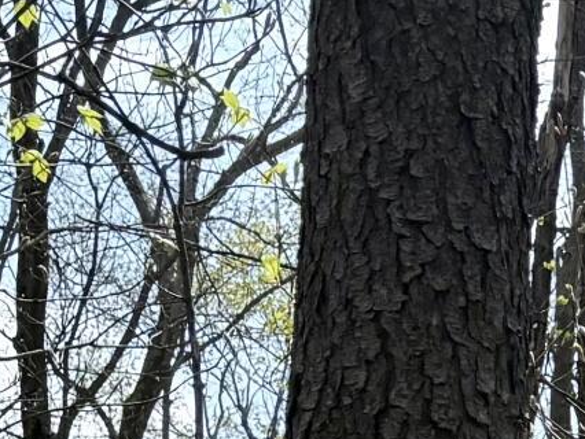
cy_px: 1453
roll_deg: -2.8
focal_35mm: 169
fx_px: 2858
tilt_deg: -2.1
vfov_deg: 7.4
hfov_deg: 11.3
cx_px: 820
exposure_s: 1/2370
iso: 80
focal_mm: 6.76
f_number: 1.78
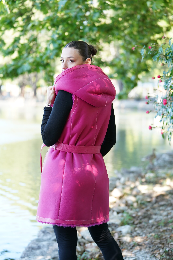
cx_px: 86
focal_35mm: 73
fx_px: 526
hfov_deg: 18.7
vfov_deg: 27.7
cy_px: 130
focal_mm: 73
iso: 400
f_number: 2.8
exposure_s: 1/320
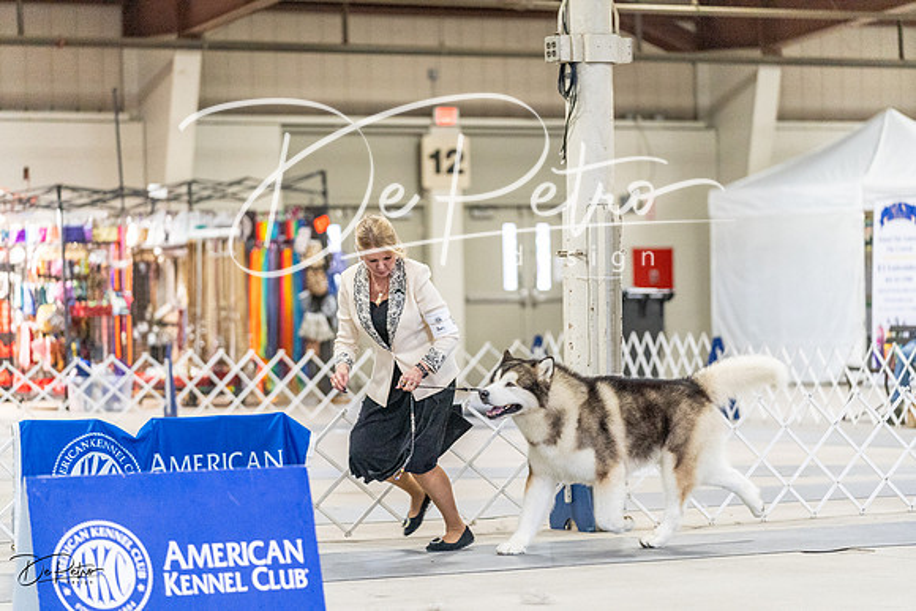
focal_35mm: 134
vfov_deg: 10.2
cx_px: 458
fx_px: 3410
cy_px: 306
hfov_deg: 15.3
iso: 6400
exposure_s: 1/400
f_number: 2.8
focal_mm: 134
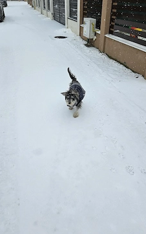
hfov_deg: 46.1
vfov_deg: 68.3
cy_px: 113
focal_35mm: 27
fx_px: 172
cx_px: 76
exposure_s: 1/1667
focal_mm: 5.4
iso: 32
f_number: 1.8
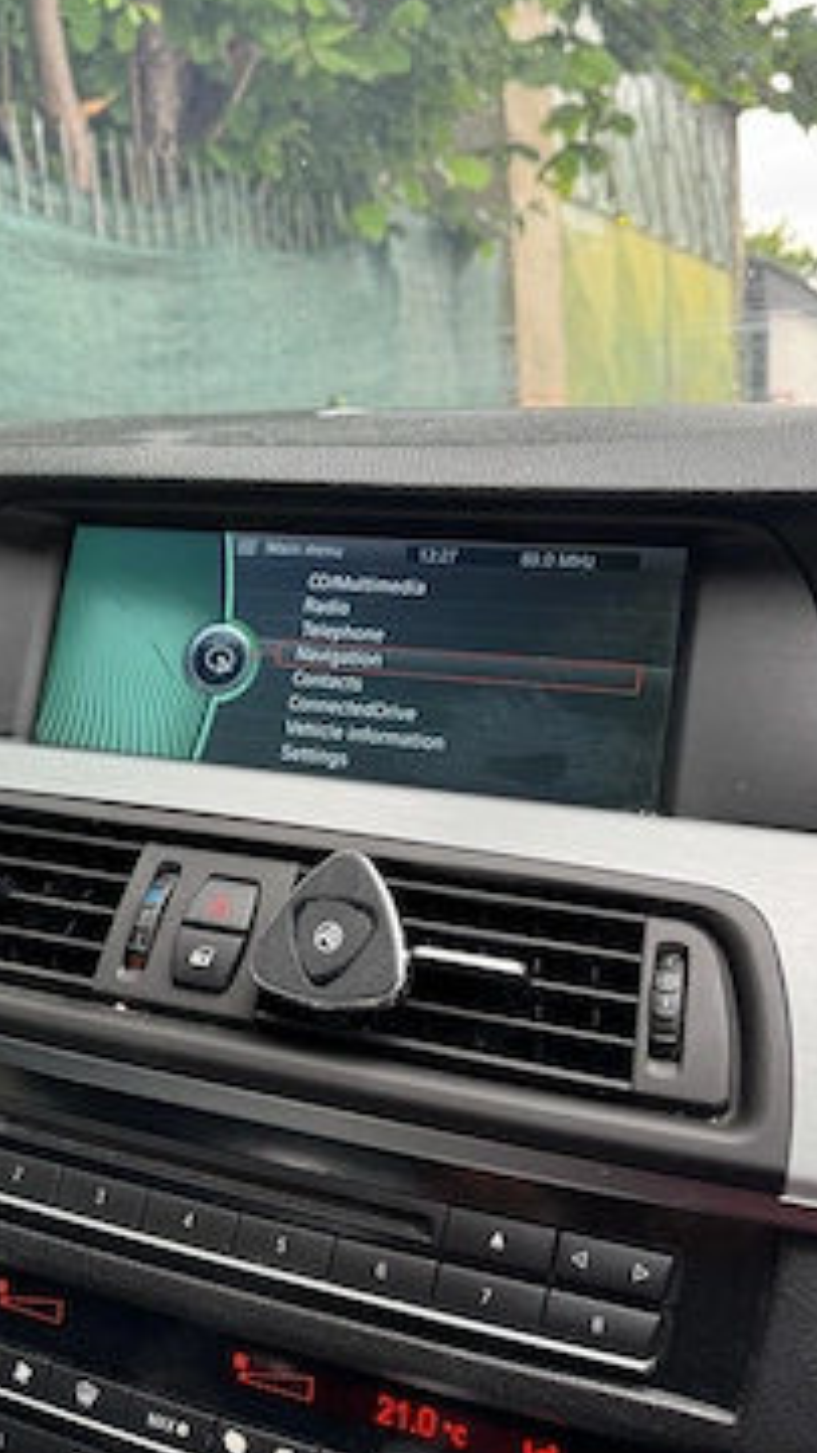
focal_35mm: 29
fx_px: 1117
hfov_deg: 40.0
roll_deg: +5.0
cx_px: 338
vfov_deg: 66.1
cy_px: 708
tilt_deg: -12.5
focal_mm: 6.76
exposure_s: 1/121
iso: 100
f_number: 1.78
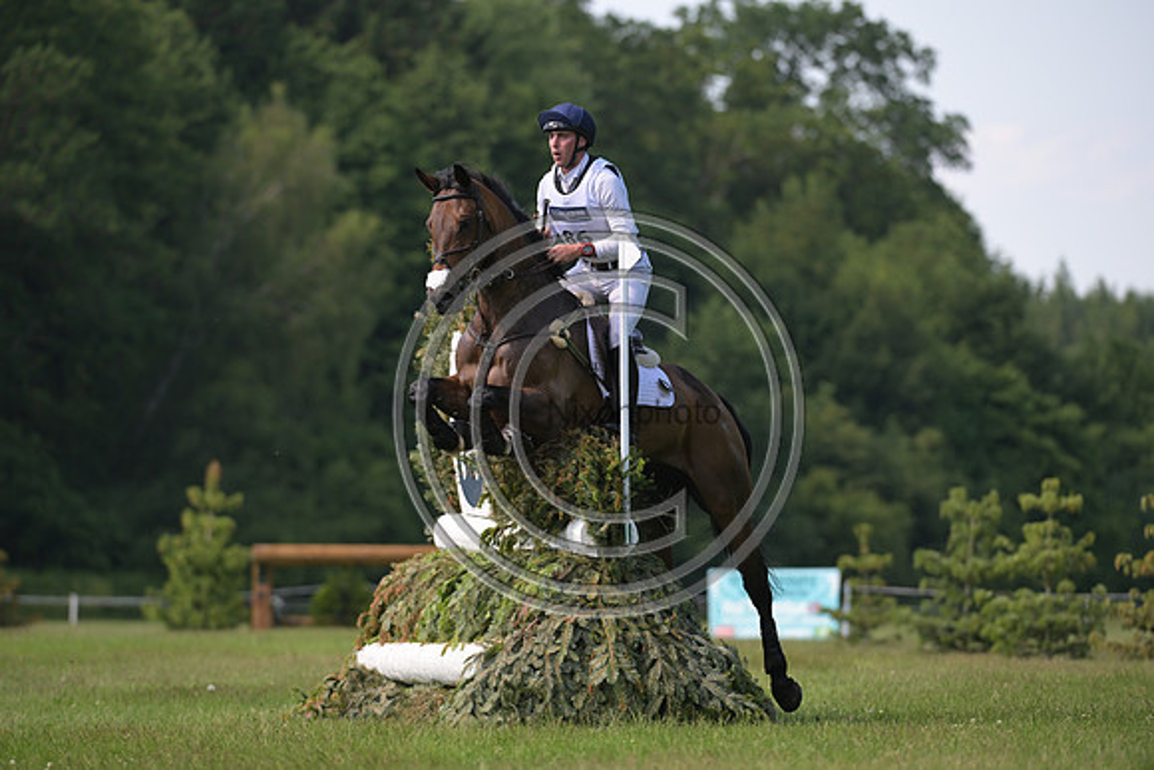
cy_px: 385
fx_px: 9618
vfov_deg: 4.6
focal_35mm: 300
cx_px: 577
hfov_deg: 6.9
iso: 560
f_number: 5
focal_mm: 300
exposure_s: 1/1250
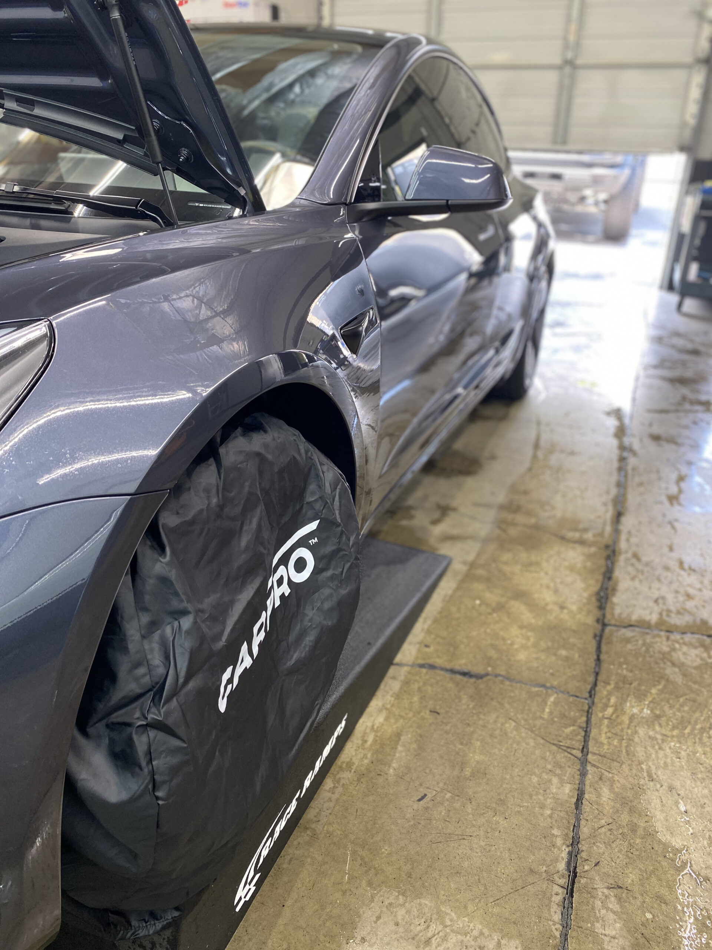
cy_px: 475
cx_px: 356
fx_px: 713
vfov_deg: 67.3
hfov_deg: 53.1
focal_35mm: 26
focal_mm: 4.25
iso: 125
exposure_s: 1/60
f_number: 1.8
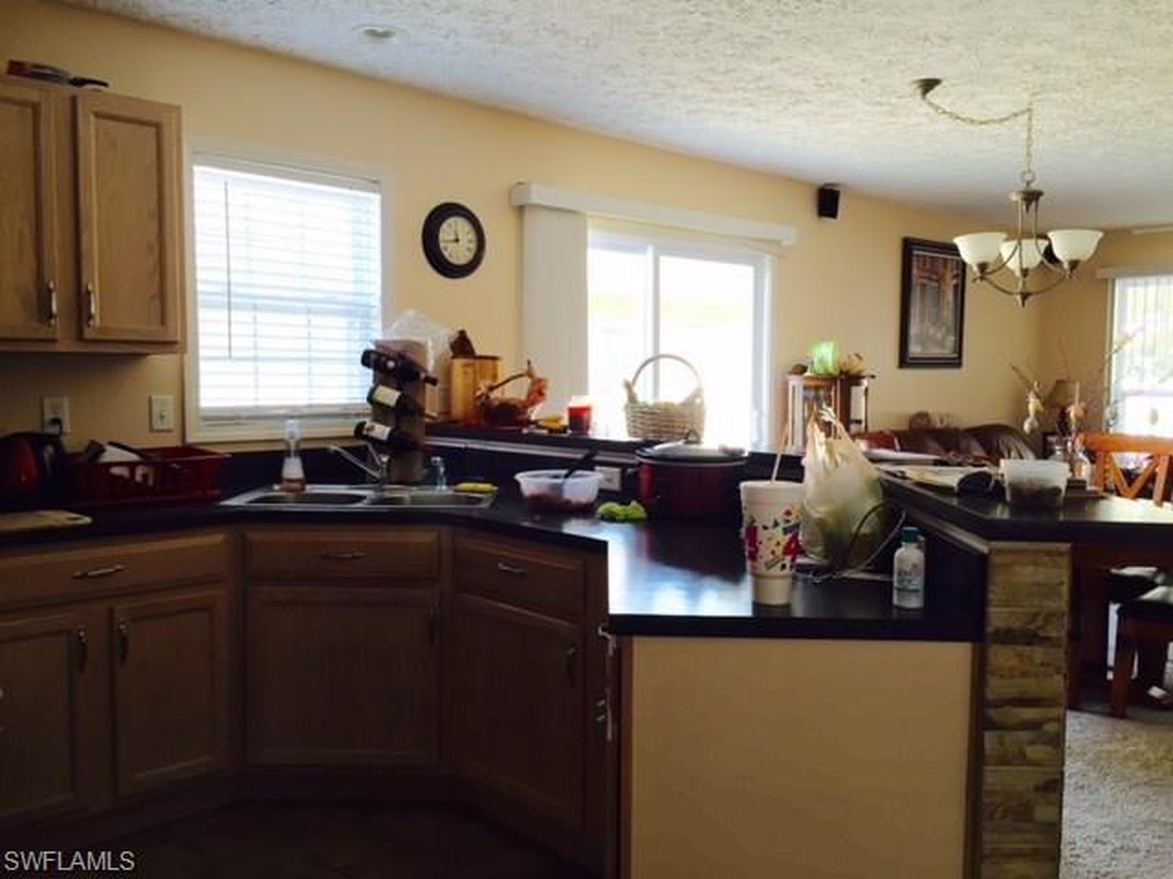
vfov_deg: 48.2
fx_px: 983
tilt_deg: -4.0
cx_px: 586
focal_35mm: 29
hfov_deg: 61.7
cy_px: 440
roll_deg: -1.3
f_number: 2.2
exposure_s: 1/40
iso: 40
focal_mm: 4.15
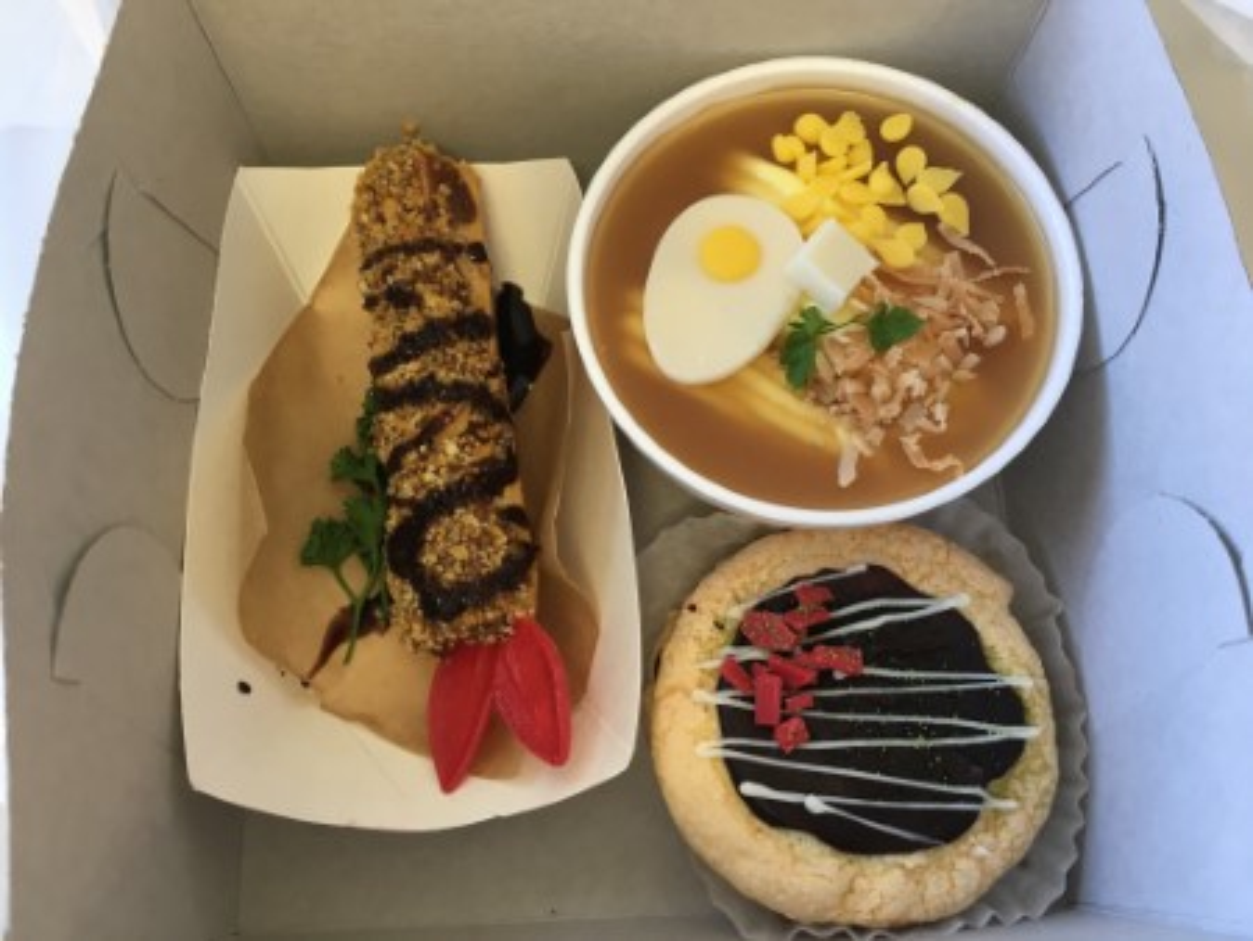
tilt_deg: -74.8
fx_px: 1050
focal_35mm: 29
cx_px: 626
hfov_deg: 61.6
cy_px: 470
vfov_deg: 48.3
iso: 32
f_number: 2.2
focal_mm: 4.15
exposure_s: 1/30
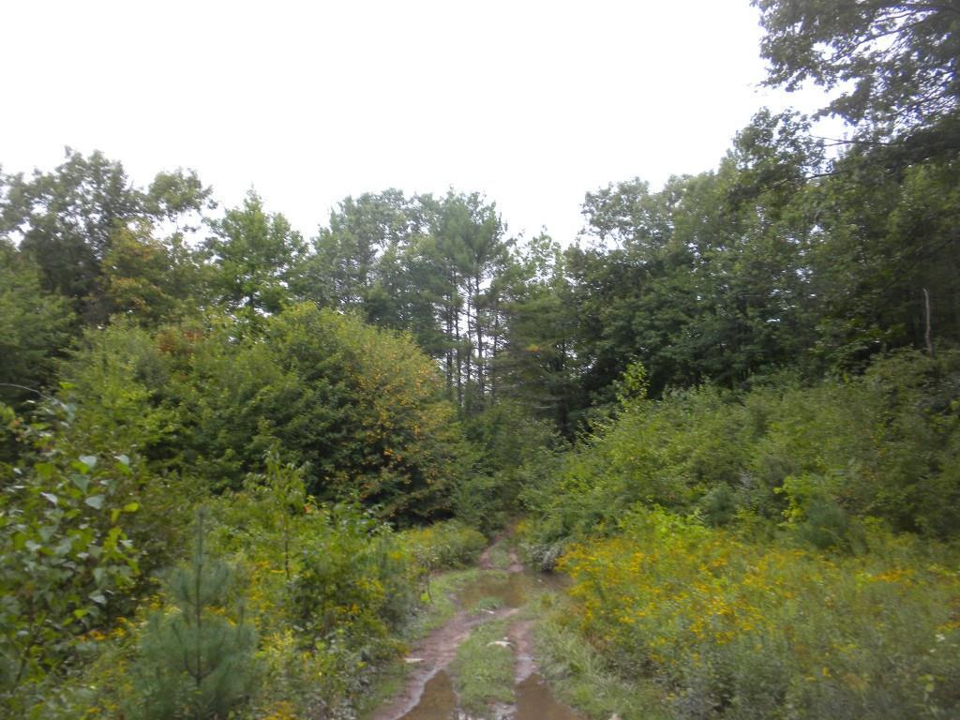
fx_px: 1026
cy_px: 360
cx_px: 480
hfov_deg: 50.1
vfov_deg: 38.7
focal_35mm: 37
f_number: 3.5
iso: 64
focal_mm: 6.6
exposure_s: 1/123
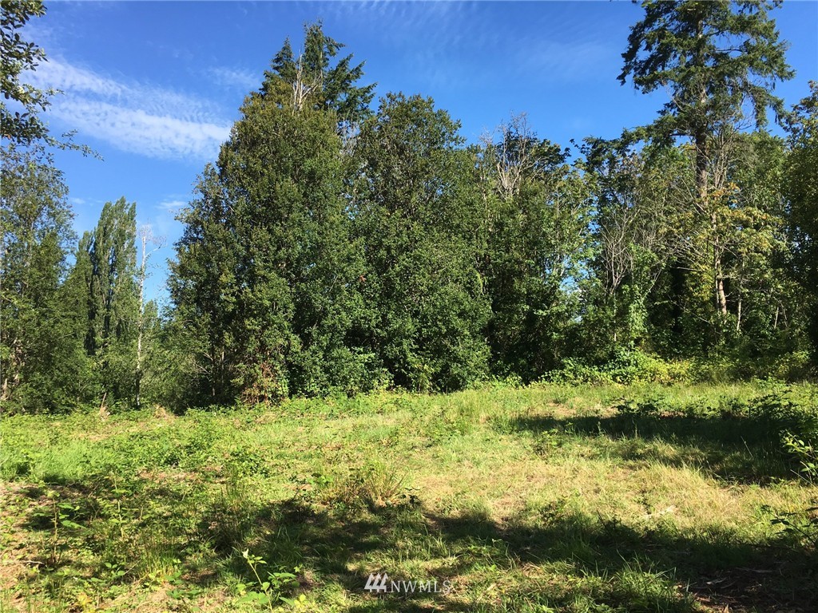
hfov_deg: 61.7
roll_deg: +0.6
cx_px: 409
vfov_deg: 48.2
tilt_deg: +5.6
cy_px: 306
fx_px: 685
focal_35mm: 29
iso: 25
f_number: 2.2
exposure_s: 1/785
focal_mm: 4.15
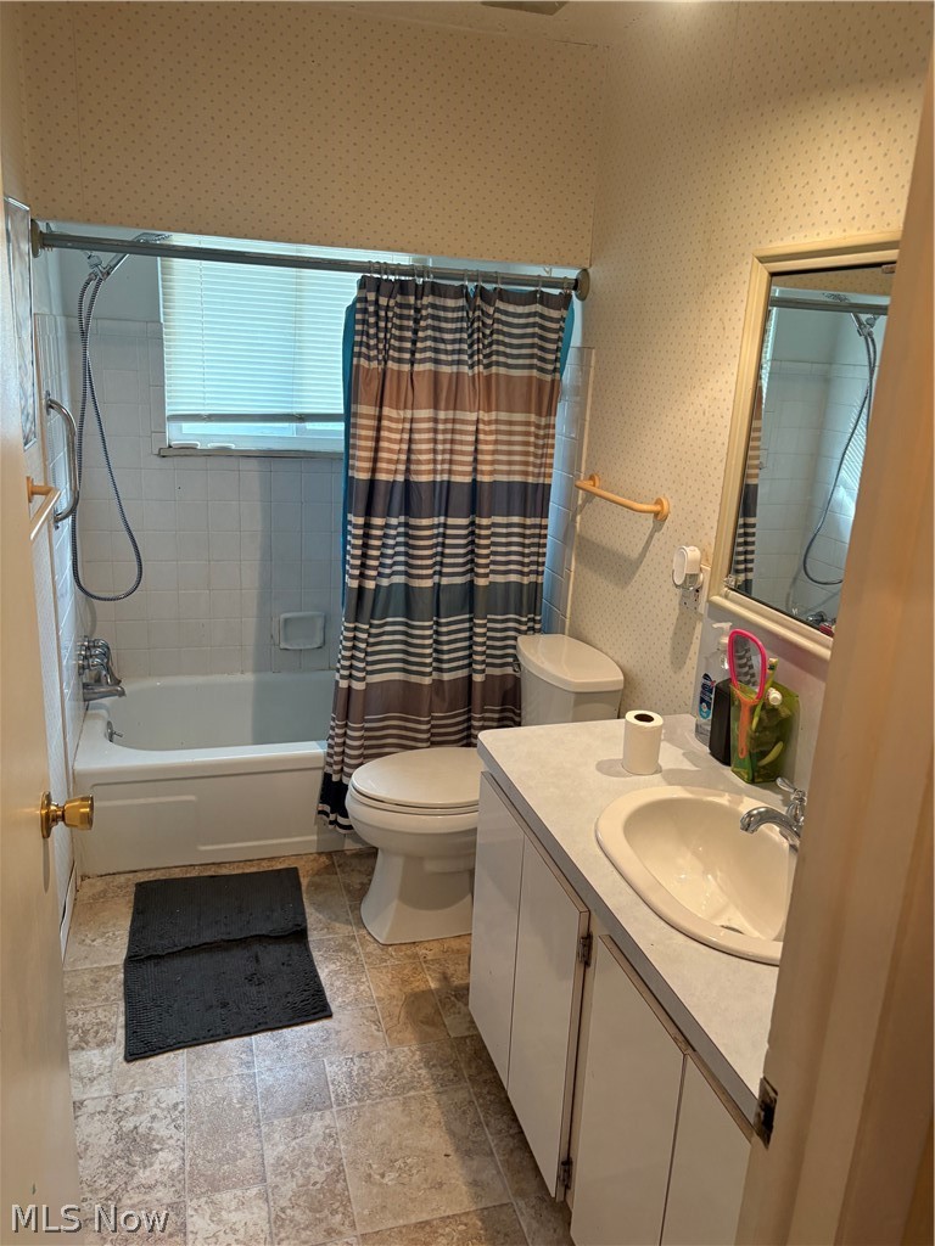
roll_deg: -3.1
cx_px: 468
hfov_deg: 53.1
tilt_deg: -15.4
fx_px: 936
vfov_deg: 67.3
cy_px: 623
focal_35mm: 26
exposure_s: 1/60
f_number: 1.6
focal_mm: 5.96
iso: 160
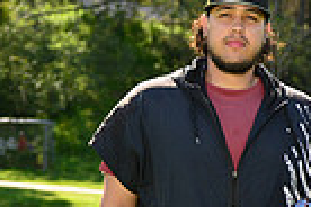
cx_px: 536
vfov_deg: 4.0
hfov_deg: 6.0
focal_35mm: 337
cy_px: 363
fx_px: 2911
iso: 200
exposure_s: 1/250
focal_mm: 80
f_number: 8
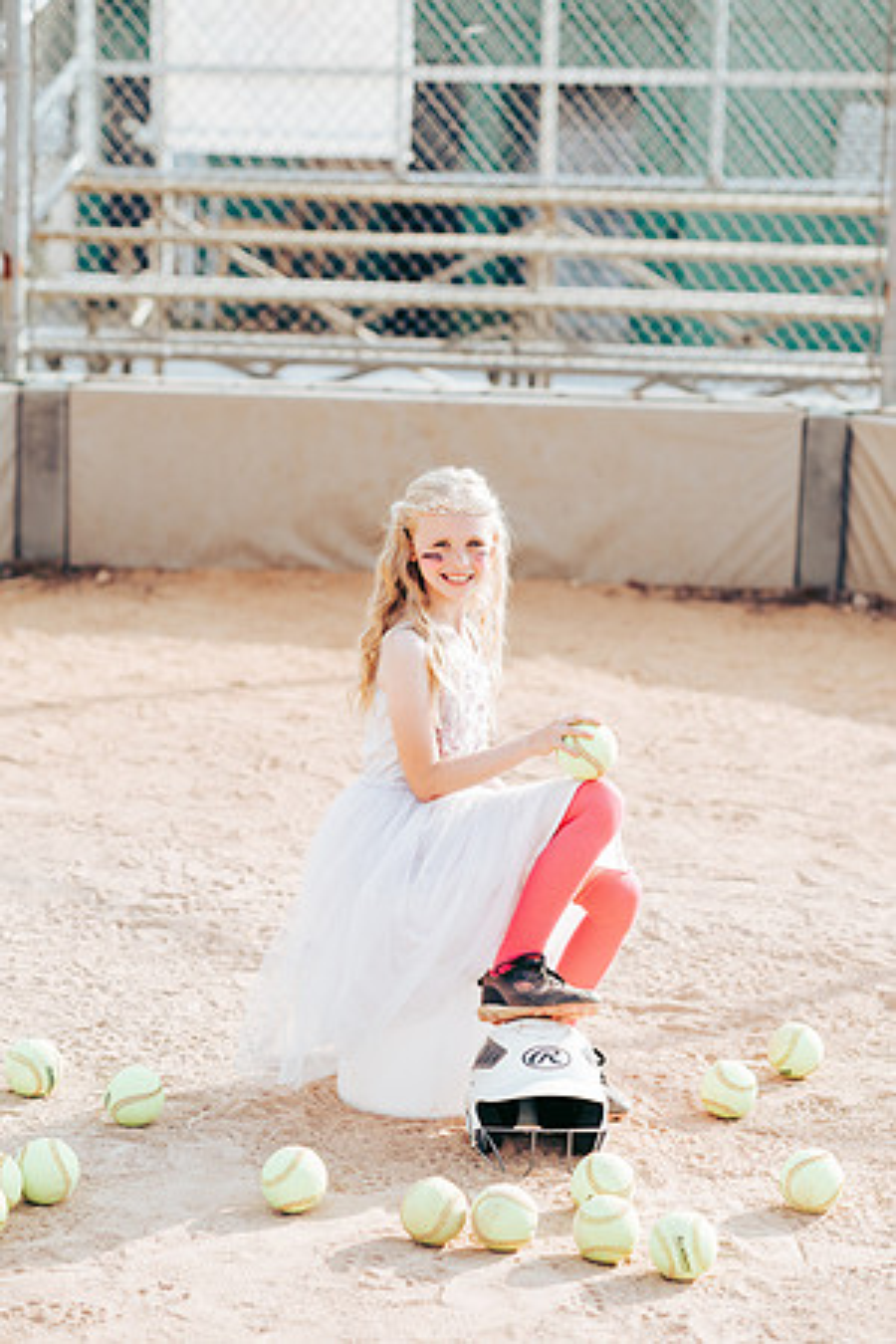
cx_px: 448
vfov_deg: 23.9
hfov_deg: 16.1
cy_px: 672
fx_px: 3173
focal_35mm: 85
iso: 160
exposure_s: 1/800
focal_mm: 85
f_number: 2.8
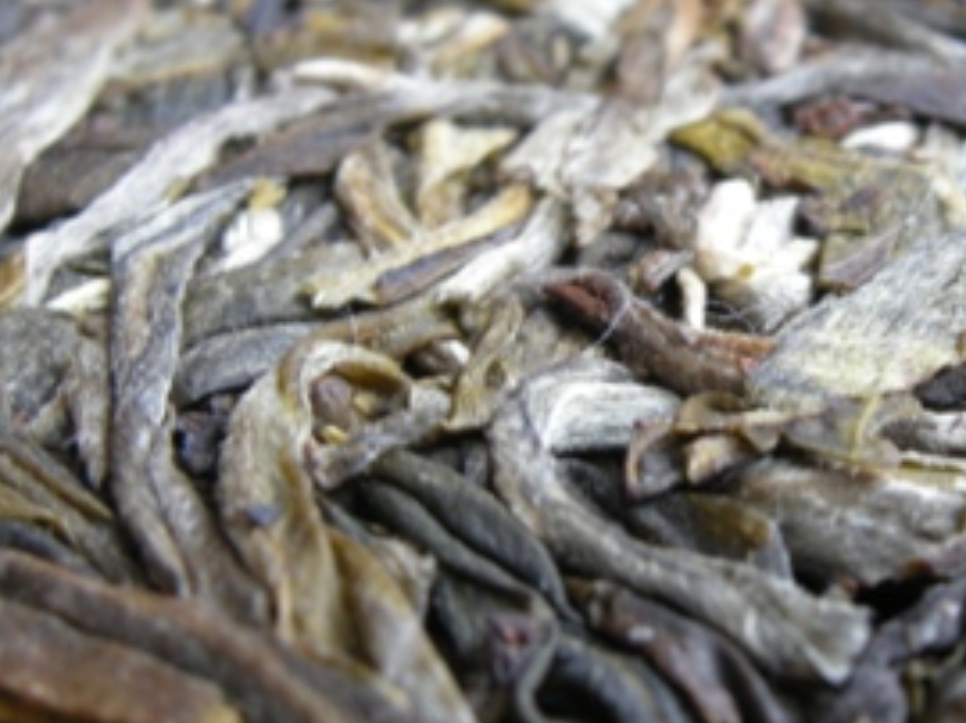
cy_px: 379
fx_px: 2314
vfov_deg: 17.7
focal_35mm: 83
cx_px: 726
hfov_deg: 23.3
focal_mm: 7.5
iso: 64
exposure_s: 1/8
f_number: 3.4
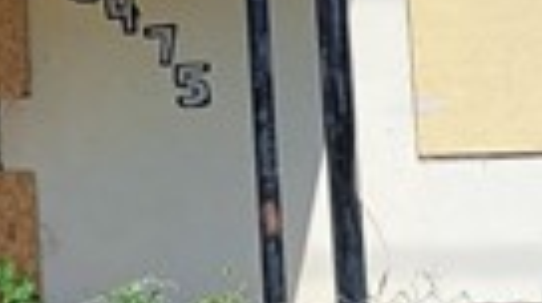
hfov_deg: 9.6
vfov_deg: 5.6
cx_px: -434
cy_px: -64
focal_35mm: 214
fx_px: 3071
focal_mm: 5.4
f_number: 1.8
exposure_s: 1/3001
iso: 40
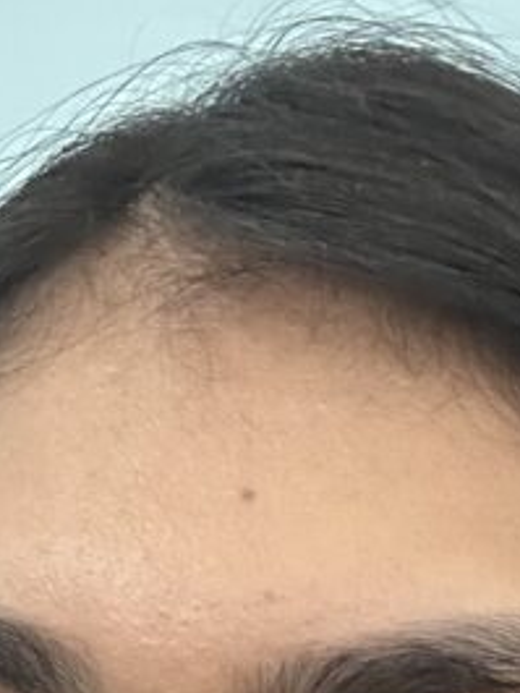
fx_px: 2322
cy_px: 975
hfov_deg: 12.8
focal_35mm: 116
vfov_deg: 15.8
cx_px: 327
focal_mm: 2.69
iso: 320
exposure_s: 1/33
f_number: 1.9
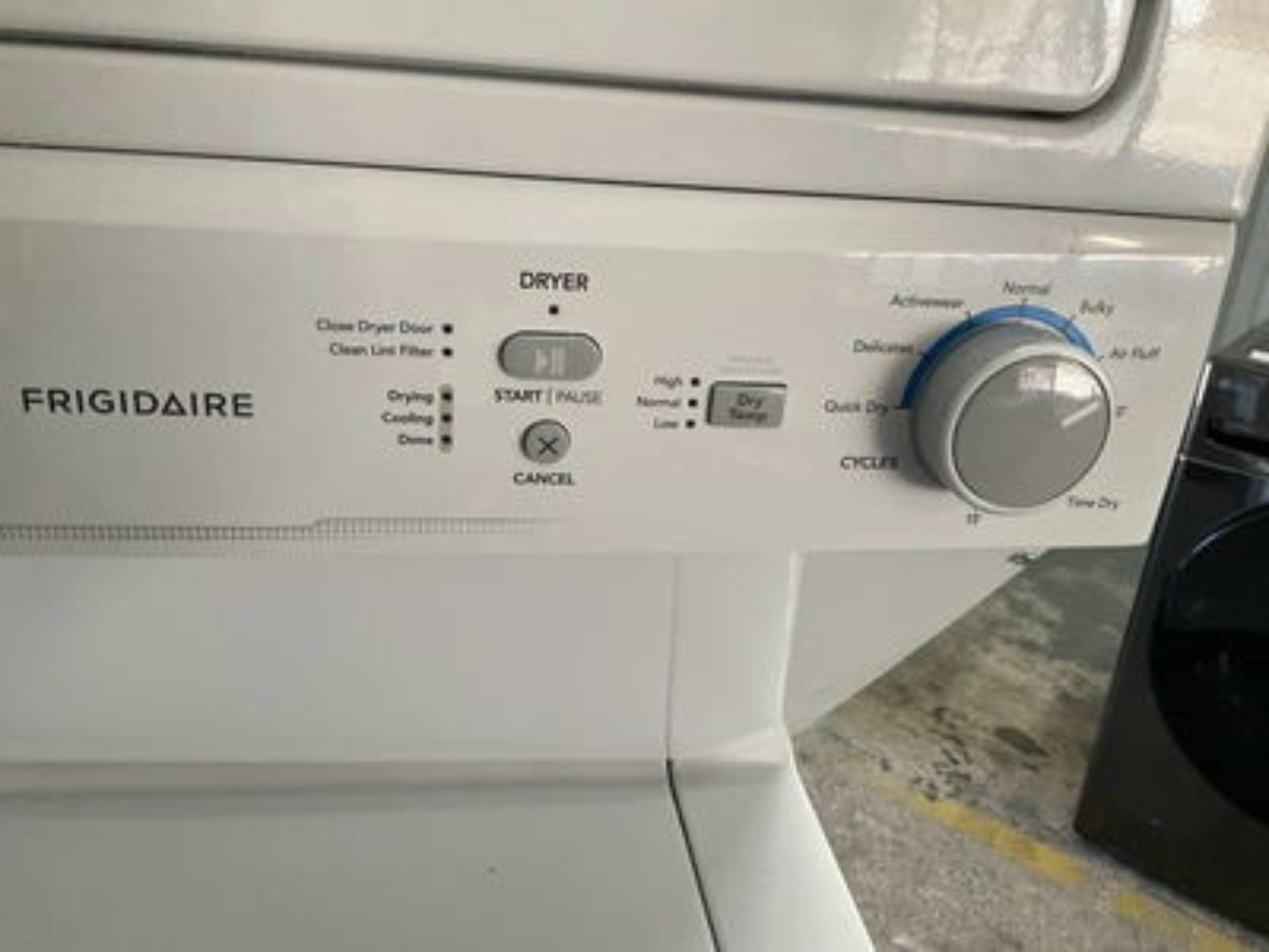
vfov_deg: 48.2
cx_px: 634
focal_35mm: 29
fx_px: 1063
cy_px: 476
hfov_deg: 61.7
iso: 50
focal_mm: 3
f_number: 1.8
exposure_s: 1/60
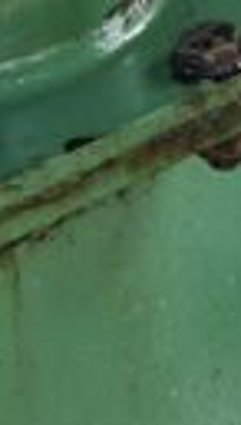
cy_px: -237
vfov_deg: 11.0
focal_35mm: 187
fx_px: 2115
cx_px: 842
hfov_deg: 5.8
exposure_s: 1/125
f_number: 5.6
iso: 640
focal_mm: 30
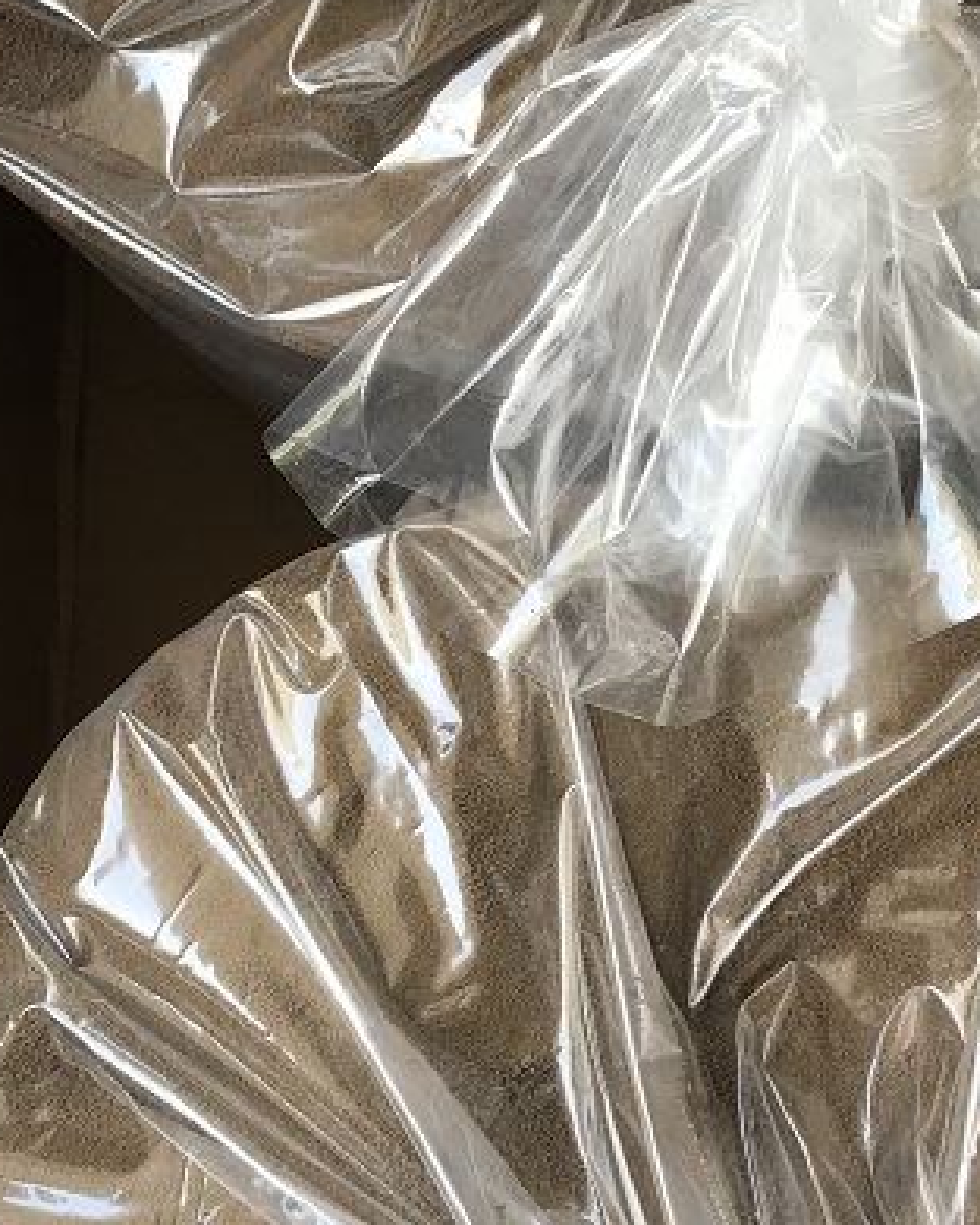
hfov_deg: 21.7
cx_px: 678
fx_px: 2538
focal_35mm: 70
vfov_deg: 27.1
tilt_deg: -84.7
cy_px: 587
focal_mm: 3.99
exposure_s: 1/100
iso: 40
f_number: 1.8
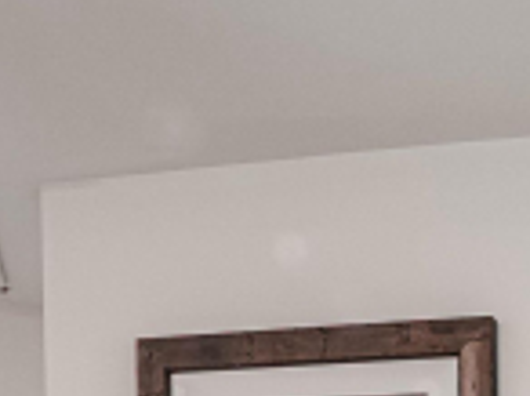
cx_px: 786
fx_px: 978
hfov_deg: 24.1
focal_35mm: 64
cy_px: 741
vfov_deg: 17.7
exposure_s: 1/13
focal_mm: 7
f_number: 4
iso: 320
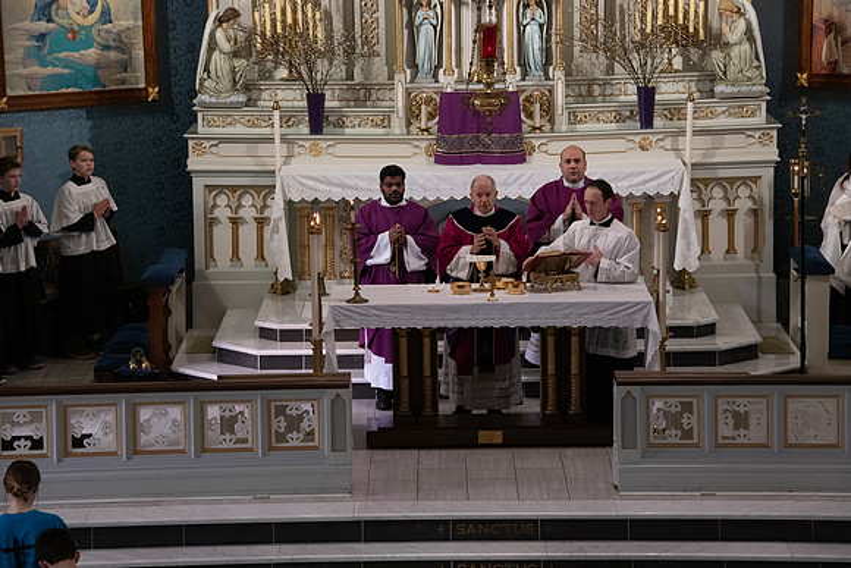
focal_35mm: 135
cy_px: 284
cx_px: 426
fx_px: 3192
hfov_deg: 15.2
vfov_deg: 10.2
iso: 4000
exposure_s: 1/100
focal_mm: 135
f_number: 9
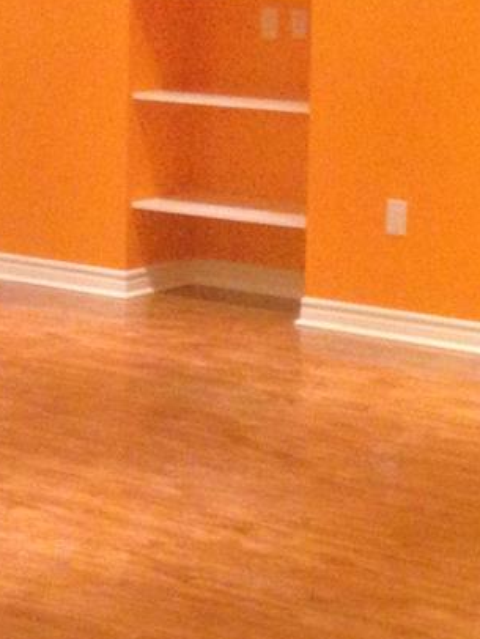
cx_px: 28
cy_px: 197
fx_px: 2401
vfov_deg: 15.1
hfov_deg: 11.3
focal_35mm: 130
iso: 400
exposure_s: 1/20
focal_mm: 4.12
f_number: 2.4
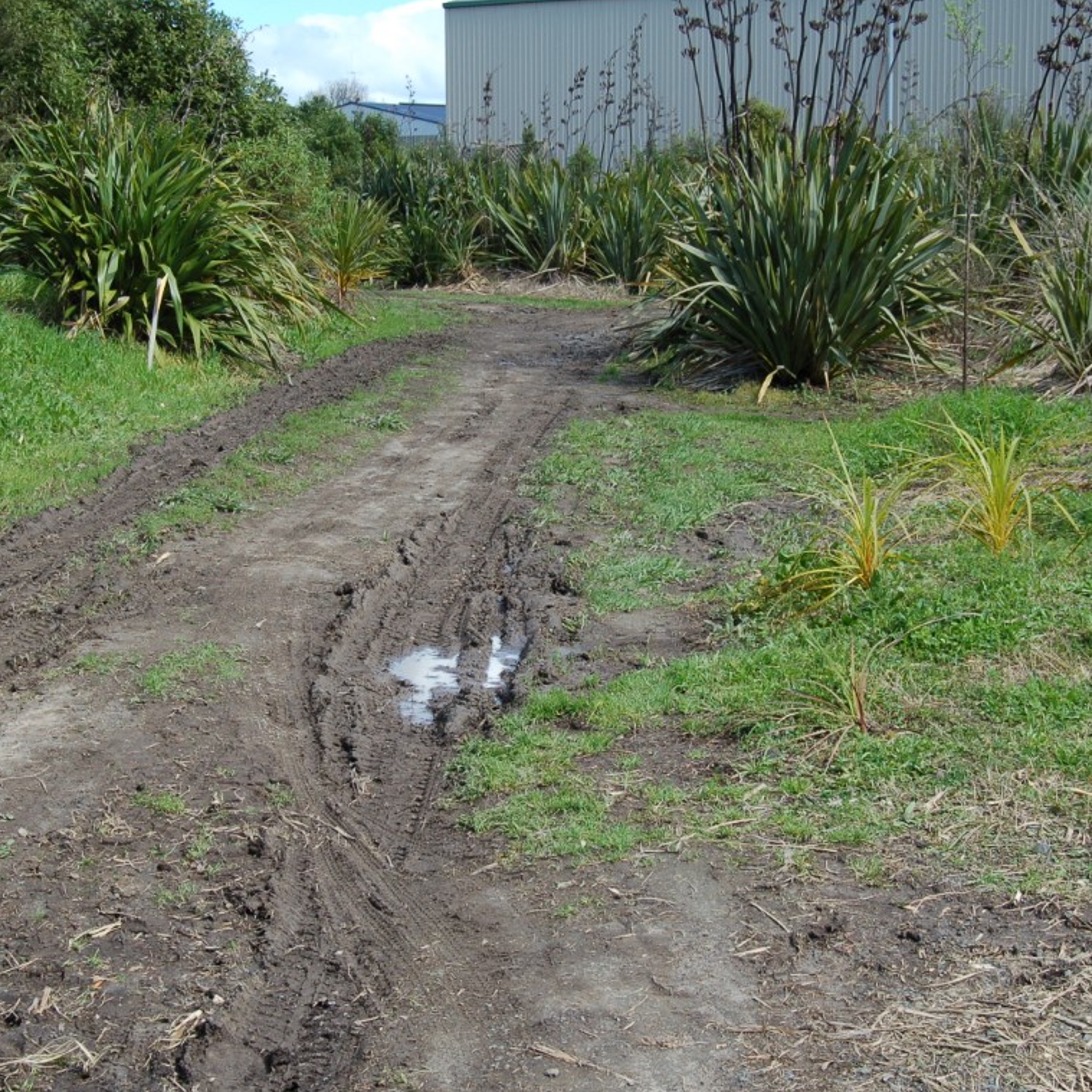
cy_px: 542
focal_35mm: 62
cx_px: 477
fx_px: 2213
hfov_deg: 27.7
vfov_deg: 27.7
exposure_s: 1/250
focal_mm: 32
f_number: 8
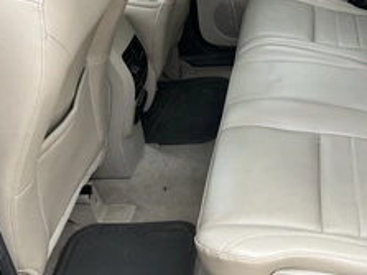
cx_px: 268
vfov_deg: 28.0
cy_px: 153
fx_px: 551
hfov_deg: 36.1
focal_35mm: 52
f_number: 1.8
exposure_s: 1/122
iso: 40
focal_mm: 3
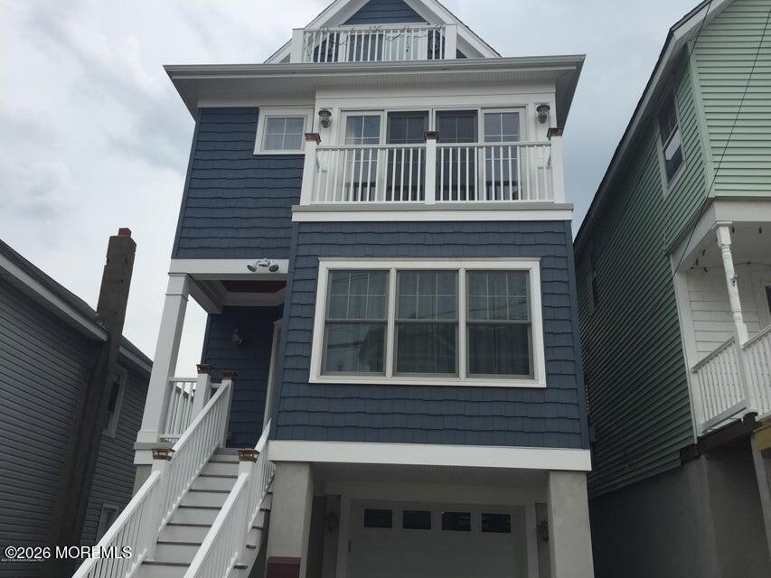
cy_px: 289
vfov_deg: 48.2
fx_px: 646
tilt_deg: +22.2
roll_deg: -2.6
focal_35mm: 29
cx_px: 386
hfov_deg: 61.7
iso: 32
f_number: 2.2
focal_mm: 4.15
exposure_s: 1/2326
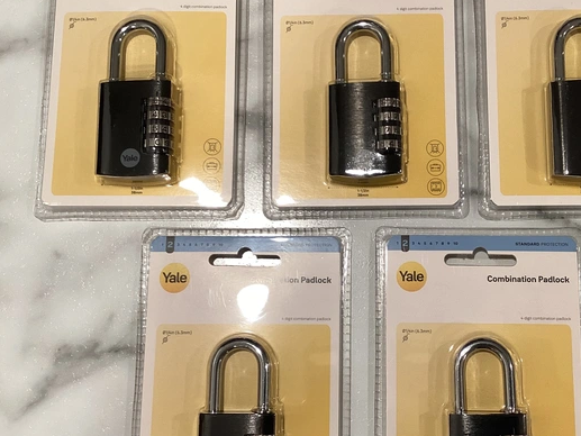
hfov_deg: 41.8
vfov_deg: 32.2
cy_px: 238
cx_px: 364
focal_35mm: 45
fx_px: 755
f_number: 2.4
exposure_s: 1/60
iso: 100
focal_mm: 3.3
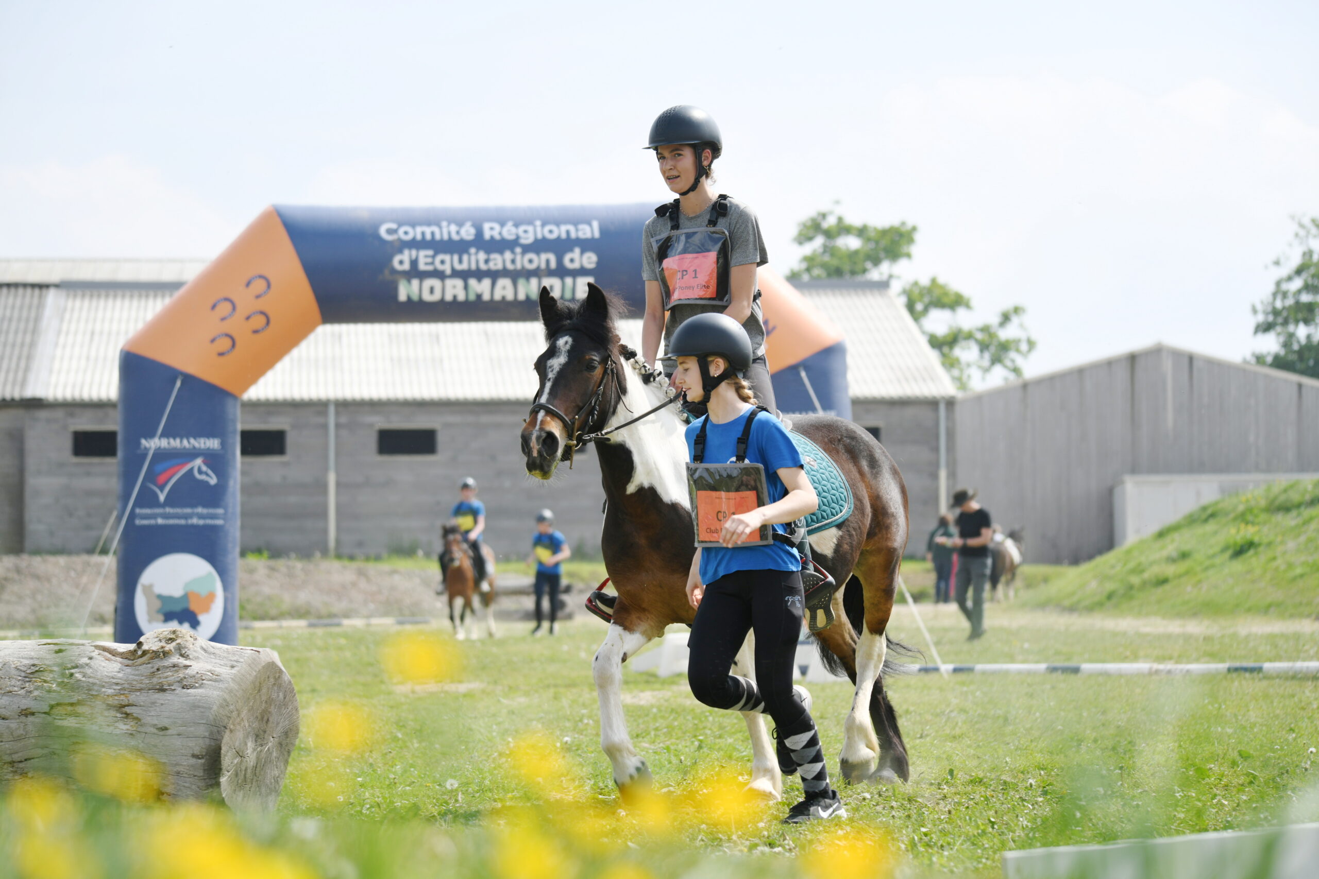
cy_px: 440
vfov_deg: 9.5
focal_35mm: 145
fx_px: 5313
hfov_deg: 14.2
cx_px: 660
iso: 110
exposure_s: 1/640
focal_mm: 145
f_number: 5
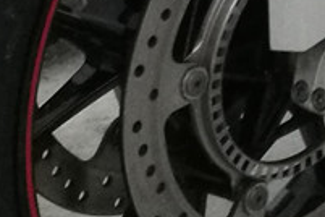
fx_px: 2230
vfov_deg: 5.2
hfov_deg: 8.0
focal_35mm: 247
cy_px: -487
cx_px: 611
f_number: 2
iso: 320
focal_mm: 4.04
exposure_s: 1/33.3
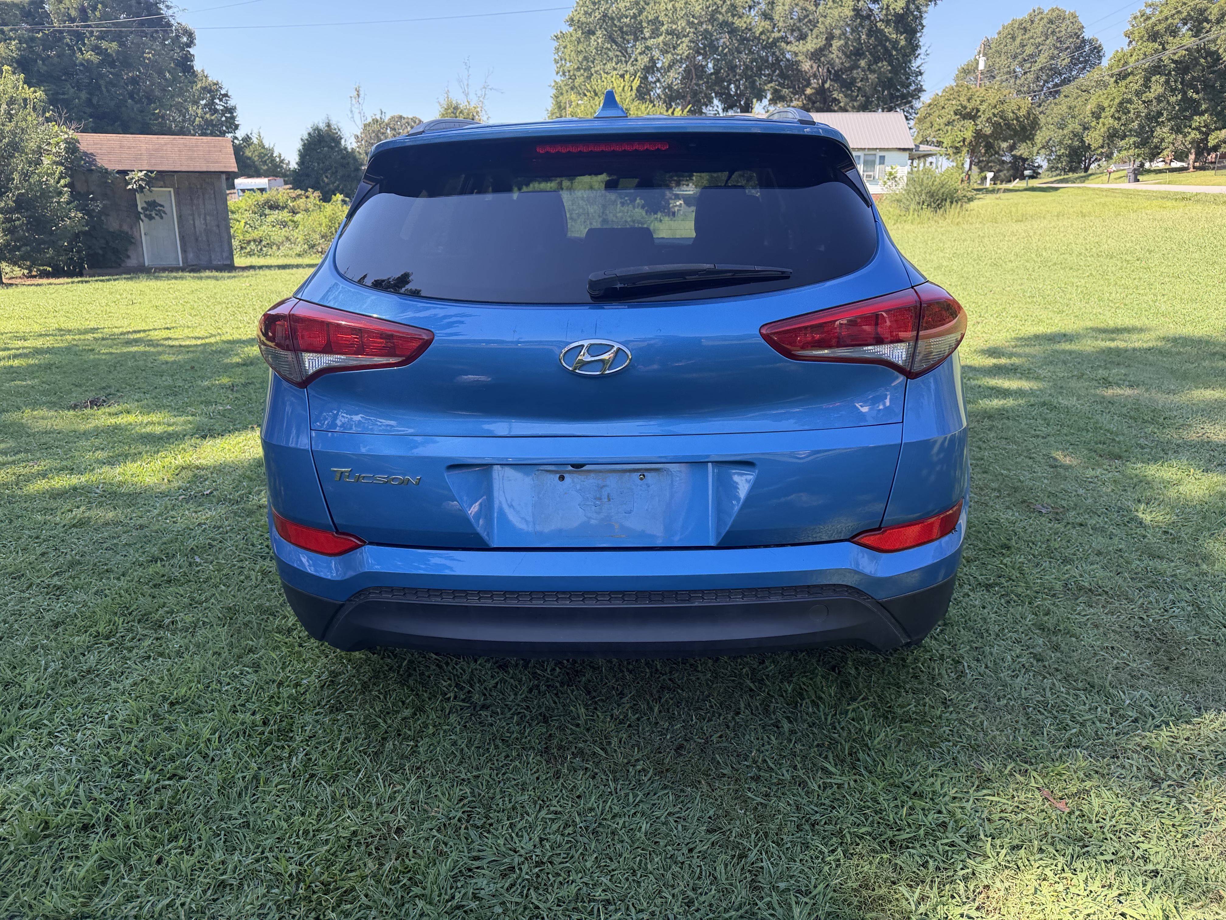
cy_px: 460
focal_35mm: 24
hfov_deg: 71.6
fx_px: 850
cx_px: 613
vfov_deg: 56.8
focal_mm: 6.76
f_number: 1.78
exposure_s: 1/665
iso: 100
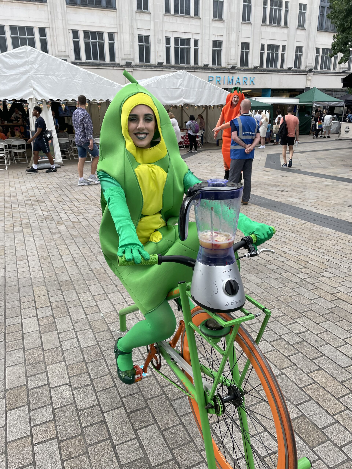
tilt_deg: -19.2
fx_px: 353
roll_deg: +0.9
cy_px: 234
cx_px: 176
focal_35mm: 26
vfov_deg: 67.3
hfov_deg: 53.1
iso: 32
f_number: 1.6
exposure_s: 1/818
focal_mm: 4.2
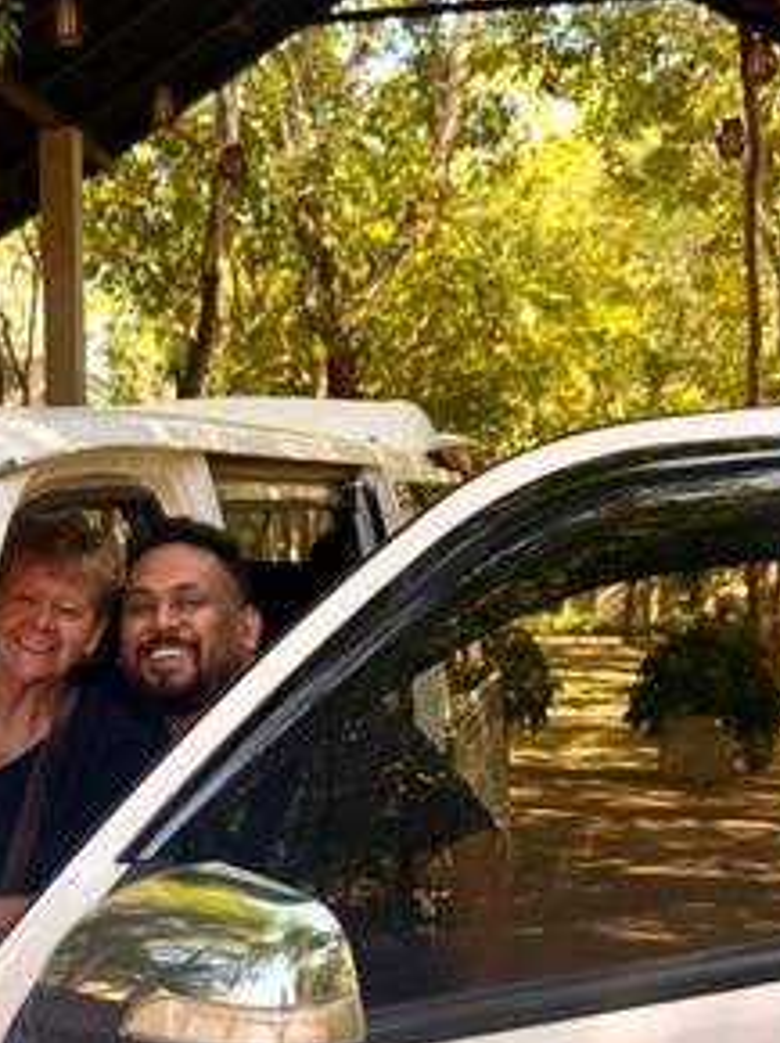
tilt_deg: -11.7
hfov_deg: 27.1
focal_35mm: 53
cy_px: 773
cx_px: 198
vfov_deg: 35.5
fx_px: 1595
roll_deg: -0.4
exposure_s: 1/355
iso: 80
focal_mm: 6.76
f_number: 1.78
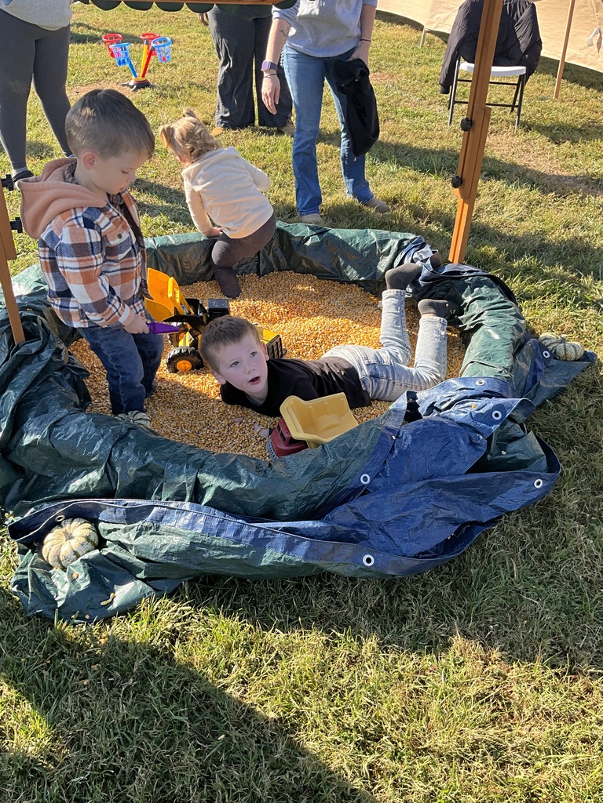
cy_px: 402
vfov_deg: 61.7
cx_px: 302
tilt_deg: -38.7
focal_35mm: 29
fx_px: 674
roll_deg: -1.1
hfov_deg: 48.2
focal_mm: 3
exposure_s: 1/370
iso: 25
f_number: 1.8
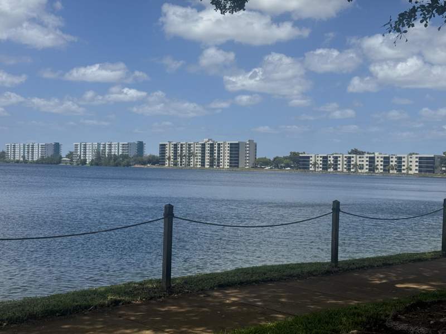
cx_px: 223
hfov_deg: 39.7
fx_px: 618
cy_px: 167
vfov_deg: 30.3
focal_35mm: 48
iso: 64
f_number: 1.78
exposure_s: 1/7937
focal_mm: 6.76
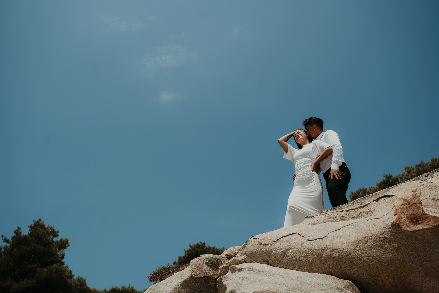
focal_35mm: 35
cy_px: 146
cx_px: 220
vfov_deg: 37.9
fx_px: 427
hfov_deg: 54.4
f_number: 4
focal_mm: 35
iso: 100
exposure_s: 1/1600
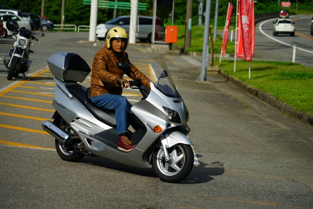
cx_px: 156
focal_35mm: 146
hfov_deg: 14.1
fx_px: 1270
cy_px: 104
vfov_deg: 9.4
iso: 250
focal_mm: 146
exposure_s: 1/2000
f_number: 6.3
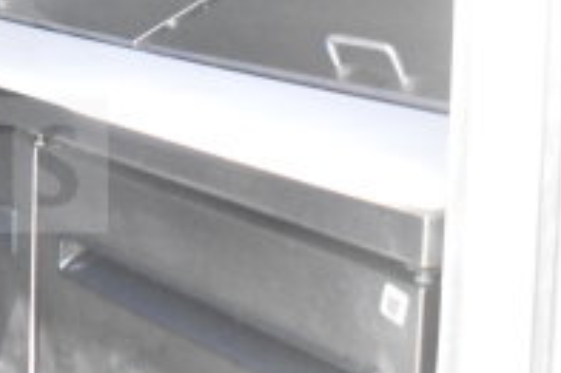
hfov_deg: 19.8
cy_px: 7
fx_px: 1448
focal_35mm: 93
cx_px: -214
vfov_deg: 14.5
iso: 11400
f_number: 3.8
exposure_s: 1/3200
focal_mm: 20
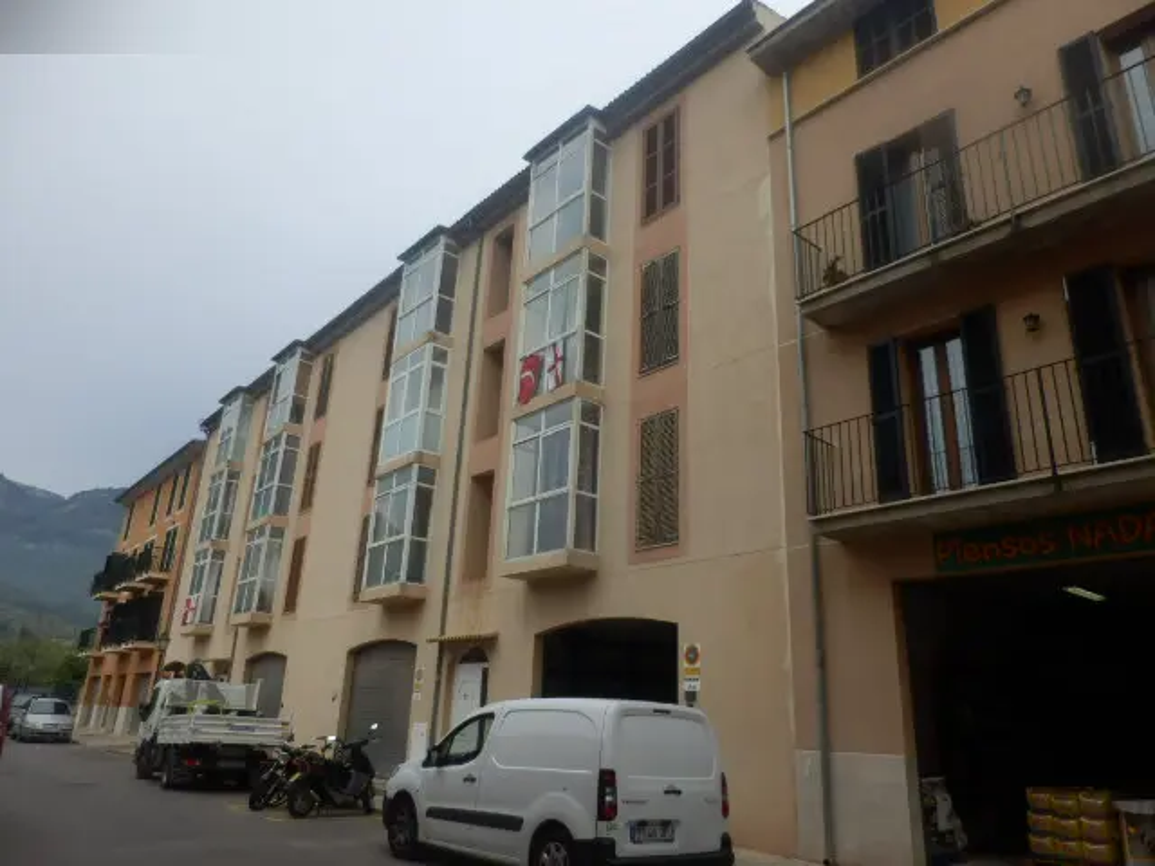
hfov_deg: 65.3
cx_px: 578
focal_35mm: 27
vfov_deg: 51.4
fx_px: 901
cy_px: 433
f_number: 3.3
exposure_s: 1/640
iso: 80
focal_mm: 4.8
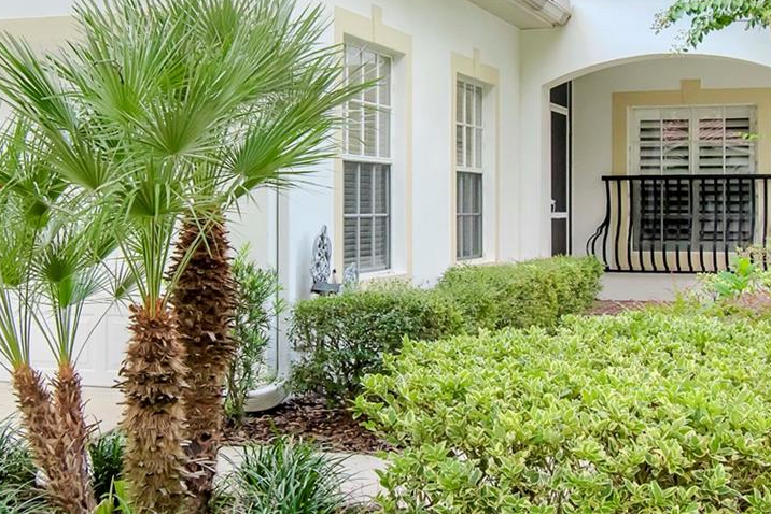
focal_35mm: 67
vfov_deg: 20.3
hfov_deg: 30.0
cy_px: 202
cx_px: 318
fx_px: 1435
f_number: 7.1
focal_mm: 20
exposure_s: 1/250
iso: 800
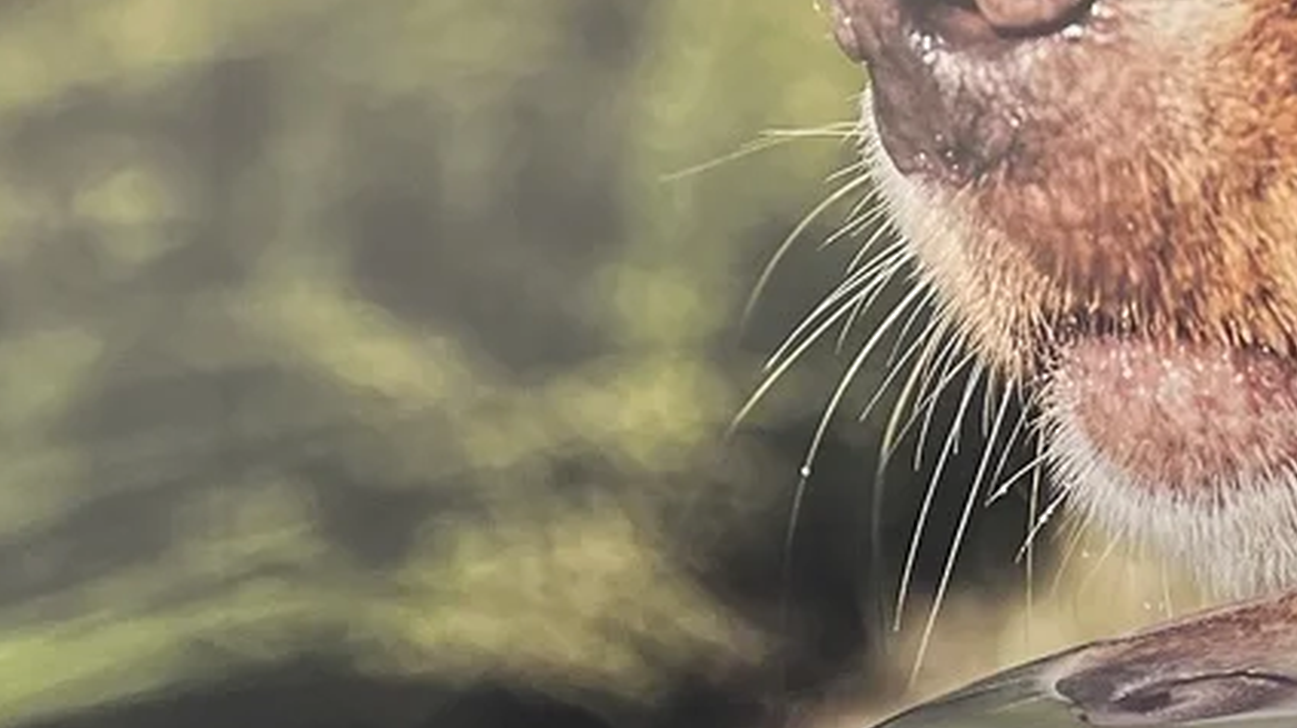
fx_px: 3678
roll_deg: +0.5
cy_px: 642
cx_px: 1756
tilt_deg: -3.5
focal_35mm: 107
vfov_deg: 11.2
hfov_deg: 18.4
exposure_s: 1/121
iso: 125
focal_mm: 5.7
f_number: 1.5
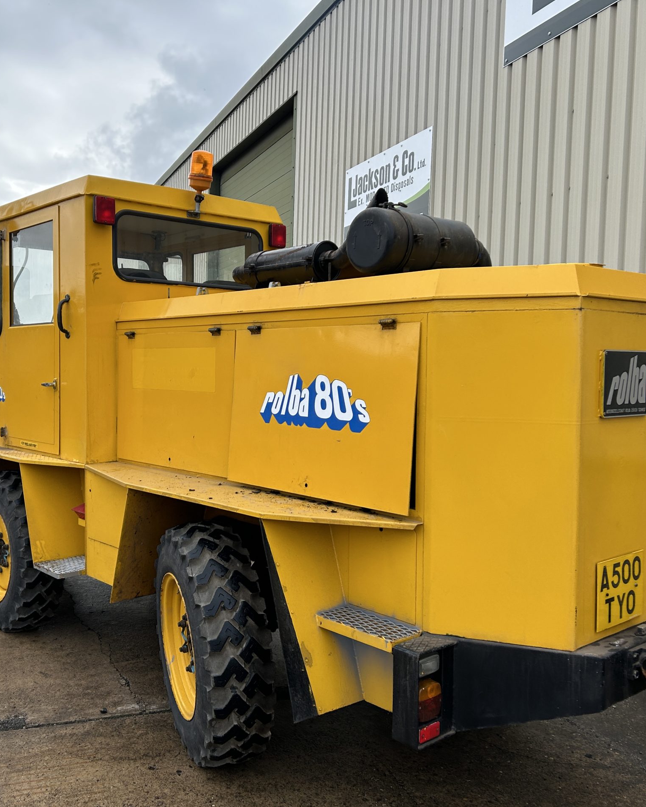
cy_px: 404
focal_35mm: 34
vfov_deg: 52.8
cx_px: 244
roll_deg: +0.1
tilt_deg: -1.6
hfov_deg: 43.0
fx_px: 812
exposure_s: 1/1431
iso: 50
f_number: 1.5
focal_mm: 5.7
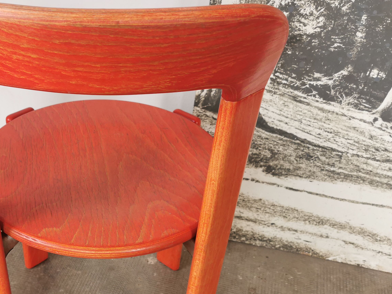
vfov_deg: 33.2
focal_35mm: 43
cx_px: 102
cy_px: 200
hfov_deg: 42.6
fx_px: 487
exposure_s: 1/50
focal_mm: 5.56
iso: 100
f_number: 1.6
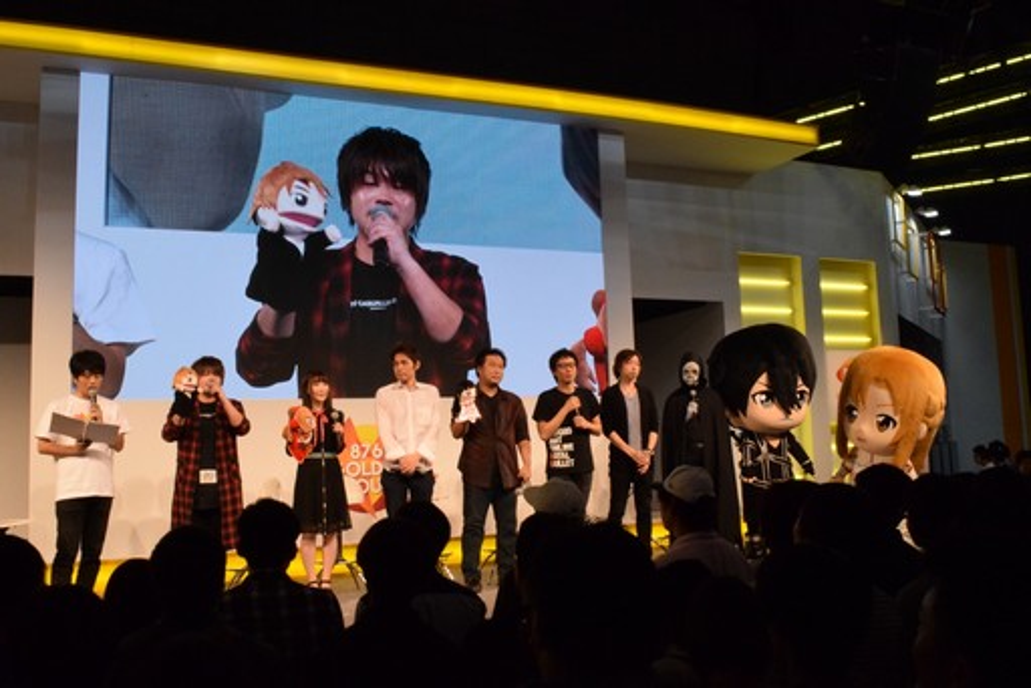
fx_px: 946
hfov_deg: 57.2
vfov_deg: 40.0
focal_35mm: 33
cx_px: 516
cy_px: 344
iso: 3200
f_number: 25
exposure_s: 1/100
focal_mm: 22
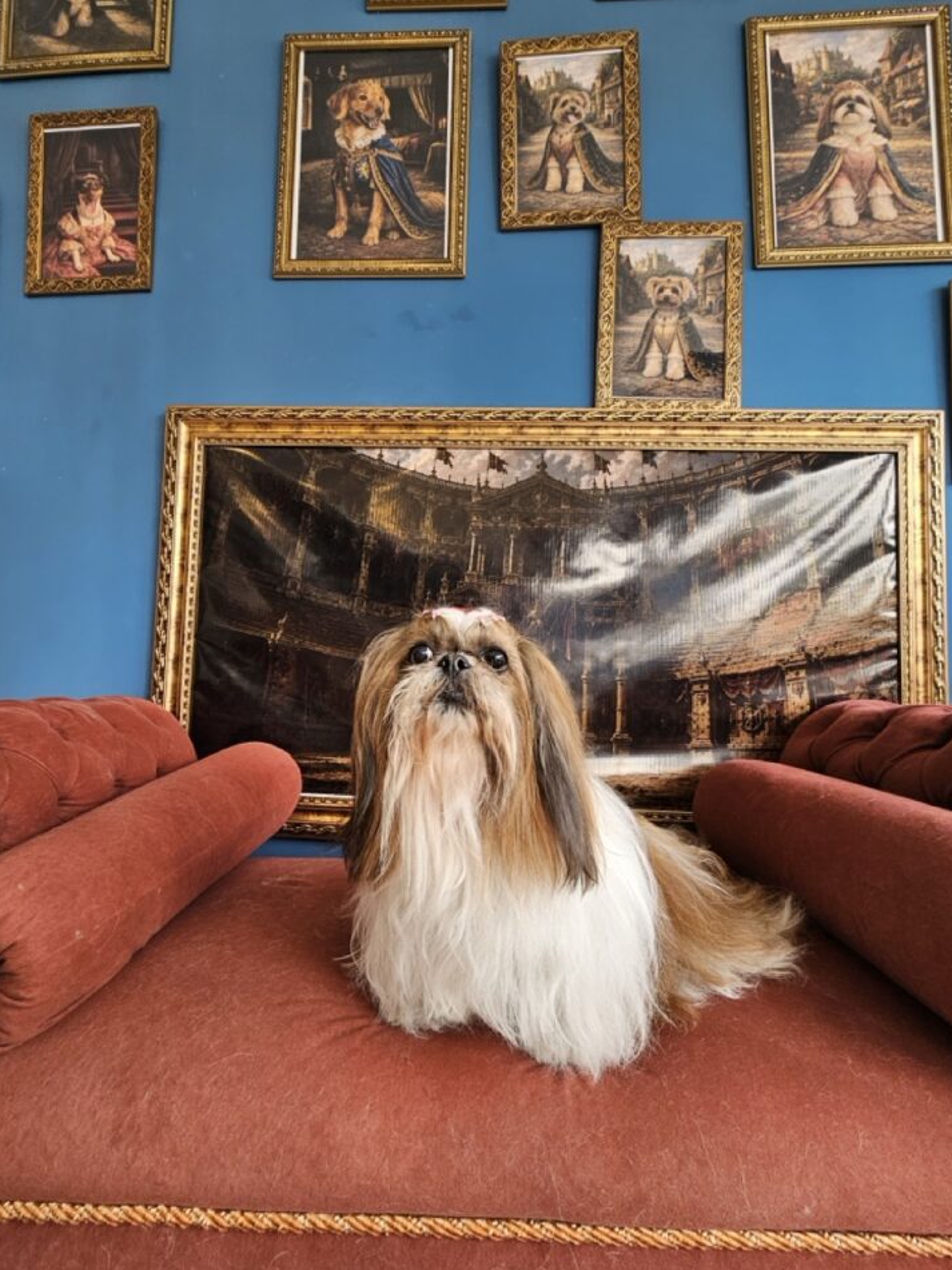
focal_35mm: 14
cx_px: 443
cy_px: 641
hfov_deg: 85.5
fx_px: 513
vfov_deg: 102.1
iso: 50
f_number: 2.2
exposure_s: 1/60
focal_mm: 2.2
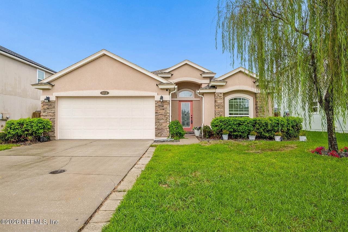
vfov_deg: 60.7
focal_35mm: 20
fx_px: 198
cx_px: 174
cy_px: 116
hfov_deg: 82.6
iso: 400
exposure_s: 1/160
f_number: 8
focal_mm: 20.5
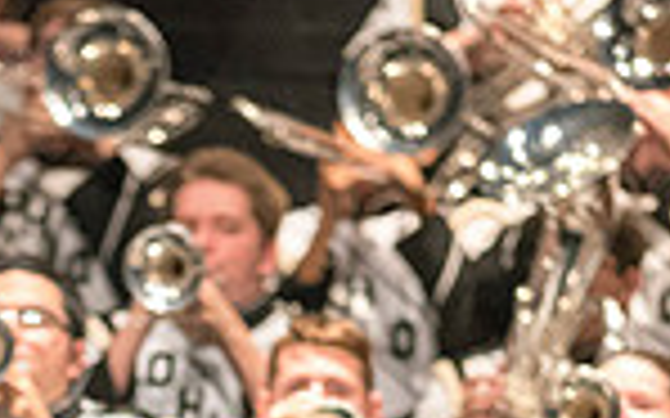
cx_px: 13
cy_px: 811
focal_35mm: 1191
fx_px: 21739
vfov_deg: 1.1
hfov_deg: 1.8
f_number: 2.8
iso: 4000
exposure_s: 1/500
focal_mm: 300
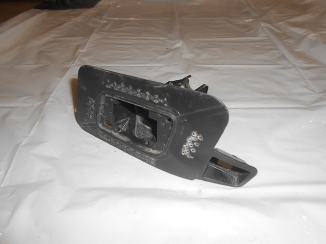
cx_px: 163
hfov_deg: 67.3
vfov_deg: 53.1
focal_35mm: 26
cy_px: 122
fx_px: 245
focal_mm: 4.6
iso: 80
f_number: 3.5
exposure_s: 1/25
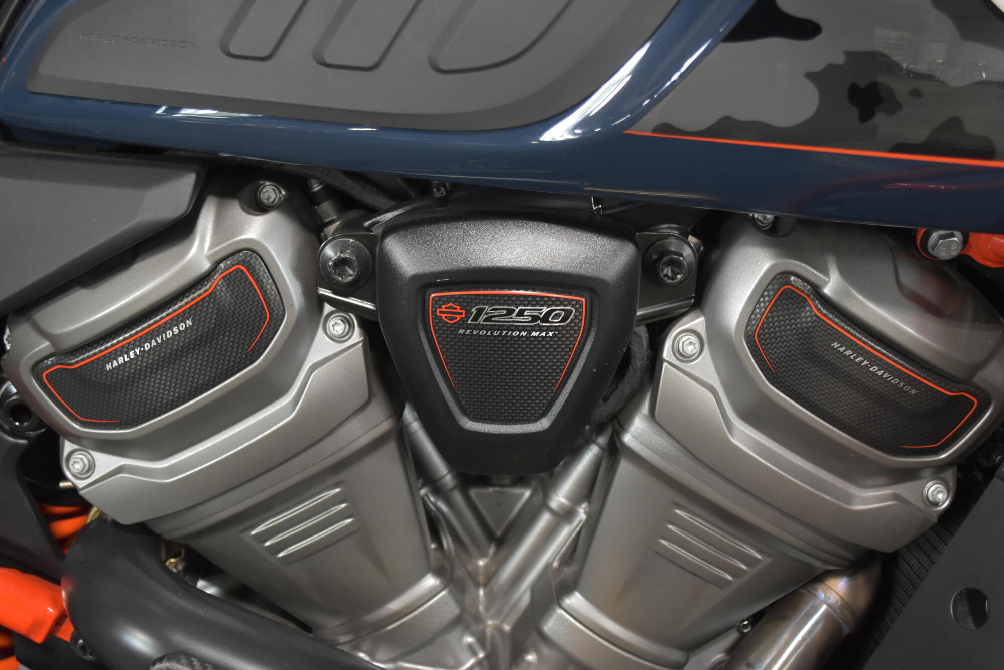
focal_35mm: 39
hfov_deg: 49.5
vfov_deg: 34.2
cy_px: 335
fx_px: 1088
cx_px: 502
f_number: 4.2
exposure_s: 1/25
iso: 1600
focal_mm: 26
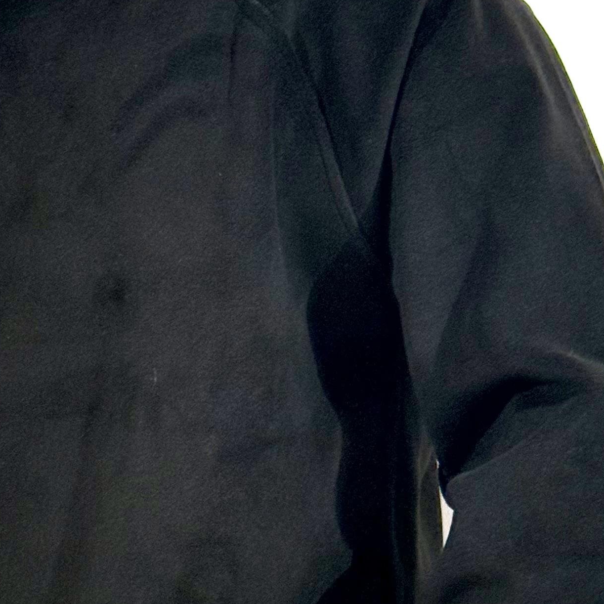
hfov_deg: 12.4
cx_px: 108
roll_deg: -0.3
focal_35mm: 140
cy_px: 413
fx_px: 2764
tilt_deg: -1.2
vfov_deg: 12.5
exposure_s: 1/100
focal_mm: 6.76
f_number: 1.78
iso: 160
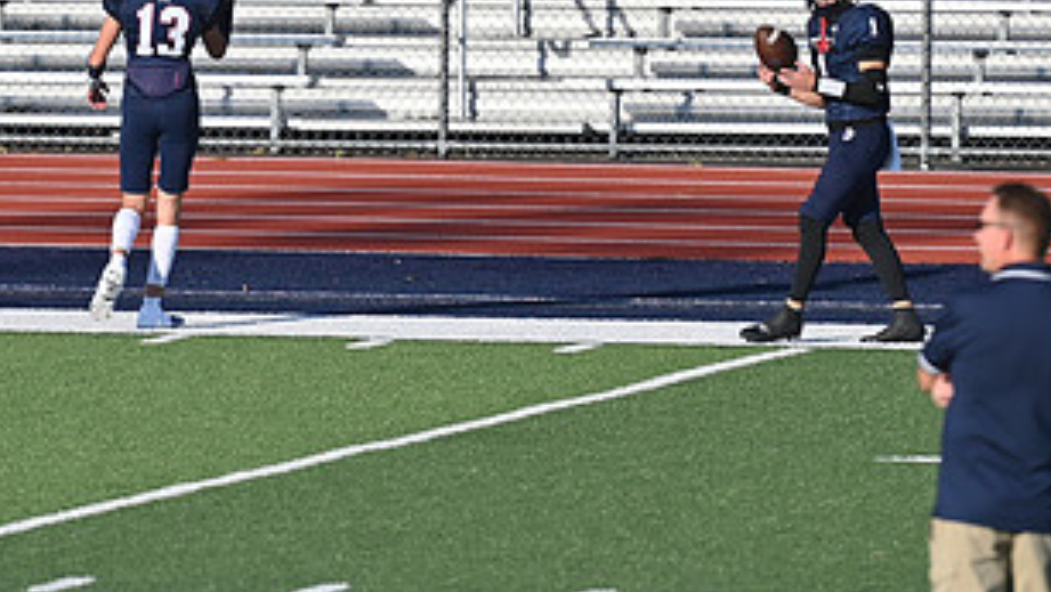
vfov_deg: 2.0
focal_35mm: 594
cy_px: 53
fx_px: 16561
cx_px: 140
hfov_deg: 3.6
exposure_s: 1/3200
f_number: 2.8
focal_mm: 200
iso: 100
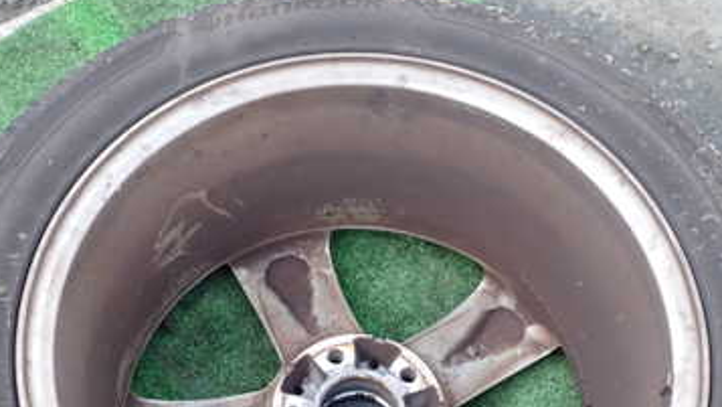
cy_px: 395
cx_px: 380
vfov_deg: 21.2
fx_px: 1053
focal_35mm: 55
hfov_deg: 37.8
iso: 100
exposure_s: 1/80
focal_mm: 5.4
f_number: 3.2
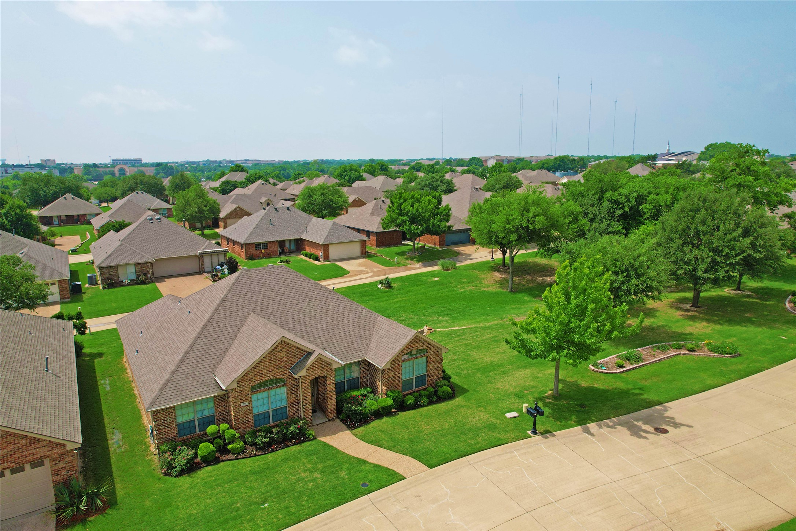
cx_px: 398
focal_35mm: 22
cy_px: 266
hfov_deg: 78.6
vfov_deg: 57.2
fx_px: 486
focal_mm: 8.38
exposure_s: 1/2500
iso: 110
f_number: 2.8
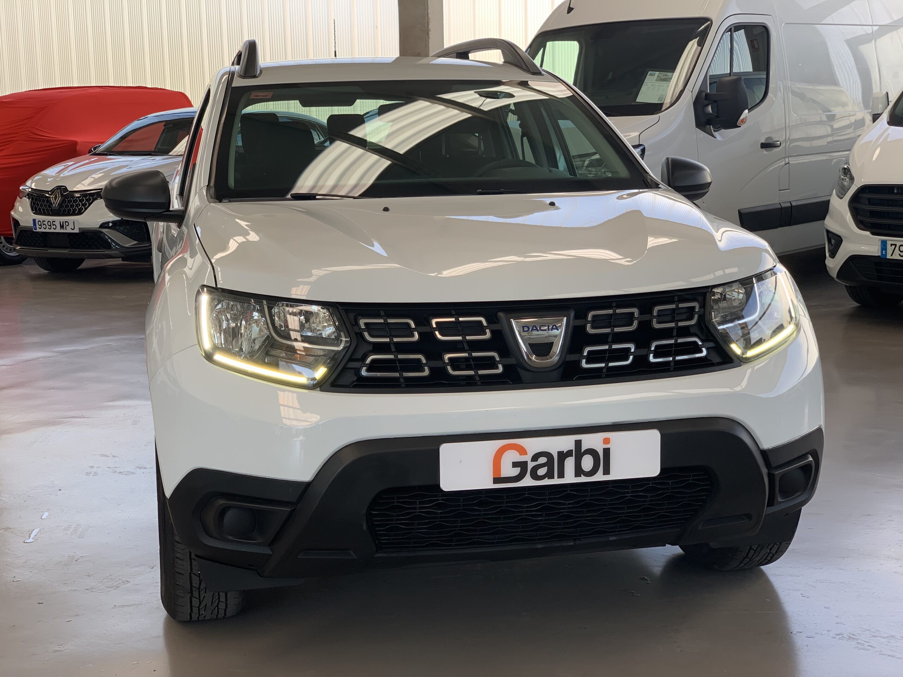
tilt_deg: -9.0
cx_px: 452
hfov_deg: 36.8
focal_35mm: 52
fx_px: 1356
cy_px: 338
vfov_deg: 28.0
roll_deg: +0.3
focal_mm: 6
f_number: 2.4
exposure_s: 1/83
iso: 16
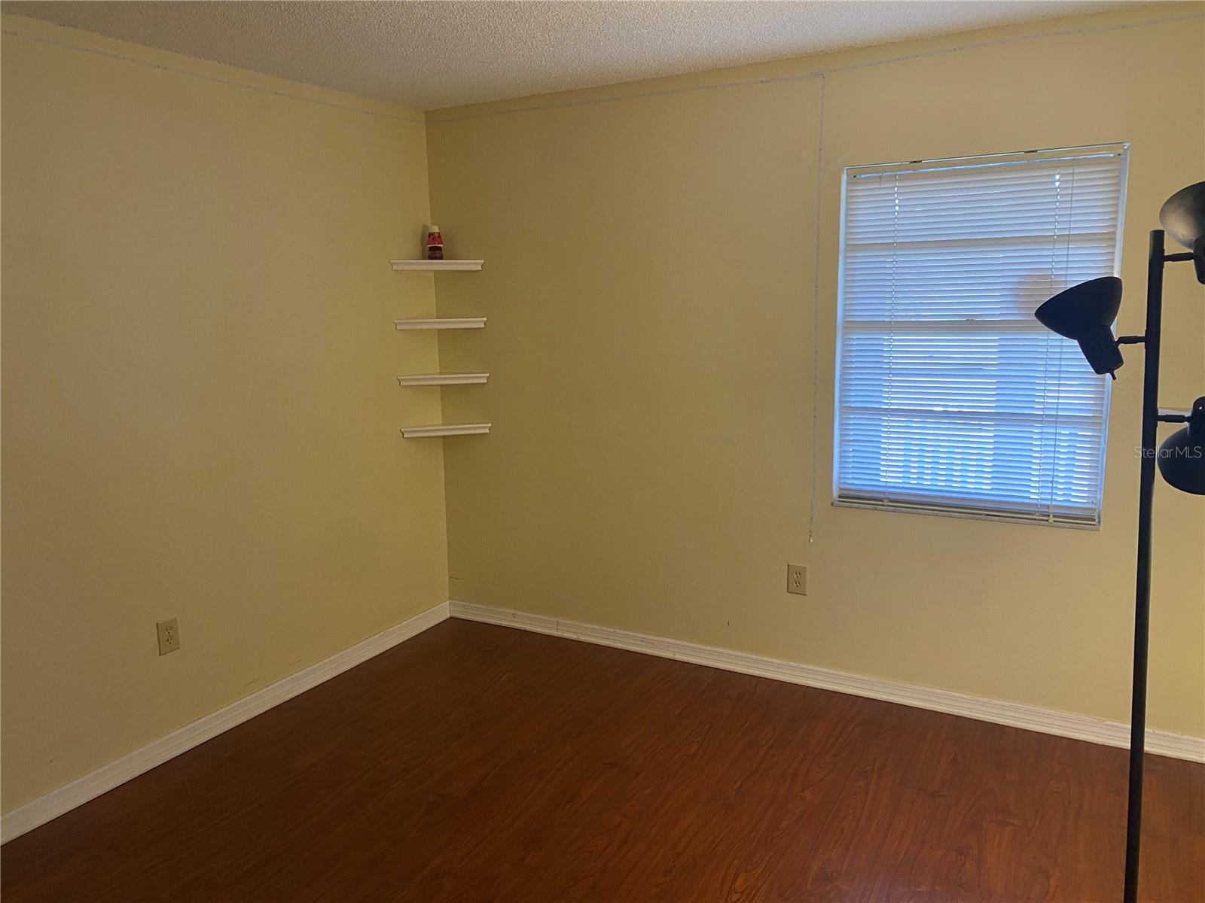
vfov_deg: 53.1
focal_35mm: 26
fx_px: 905
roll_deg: +1.3
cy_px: 452
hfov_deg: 67.3
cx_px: 602
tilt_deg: -11.4
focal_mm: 4.25
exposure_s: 1/60
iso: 200
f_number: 1.8
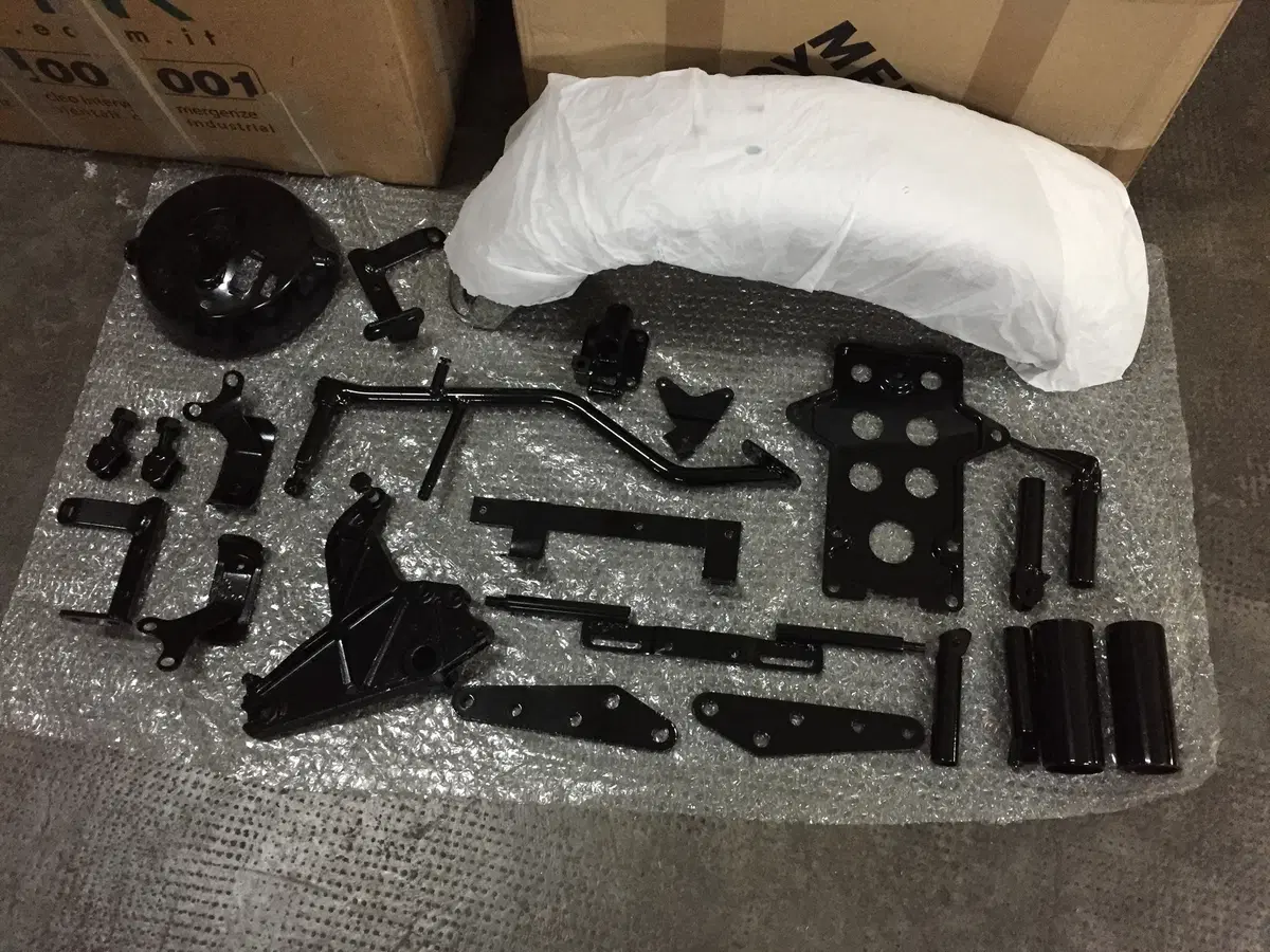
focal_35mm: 29
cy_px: 476
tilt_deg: -65.8
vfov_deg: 48.2
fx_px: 1064
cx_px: 635
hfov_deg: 61.7
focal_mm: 4.15
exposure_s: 1/17
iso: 250
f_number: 2.2
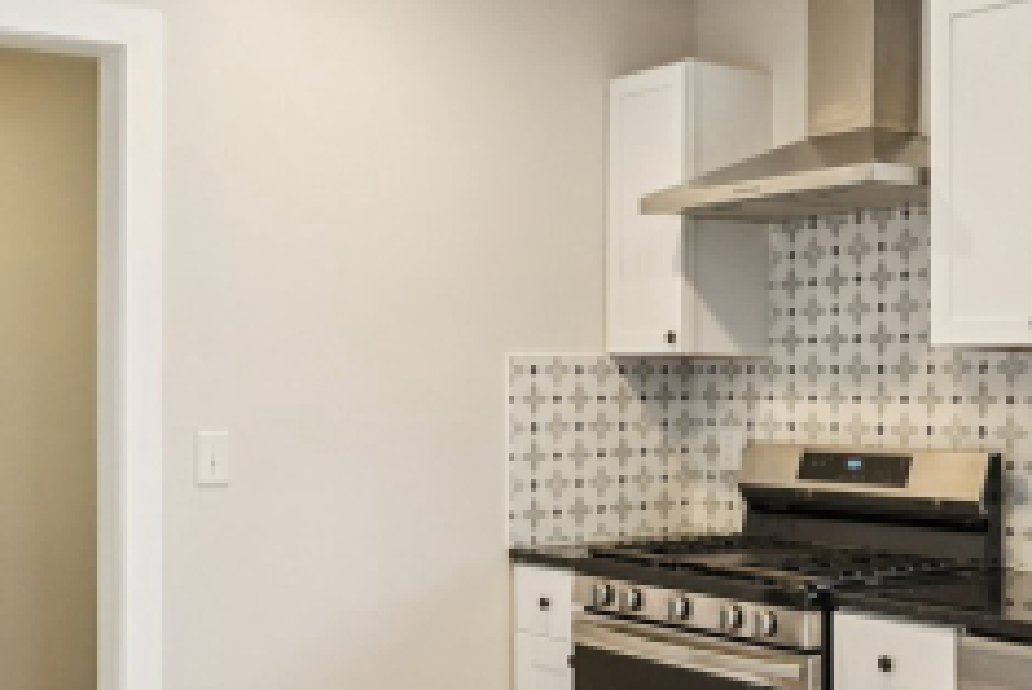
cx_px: 531
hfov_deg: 38.9
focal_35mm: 51
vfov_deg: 26.5
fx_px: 1463
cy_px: 369
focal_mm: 16
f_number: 8
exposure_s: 1/30
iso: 640
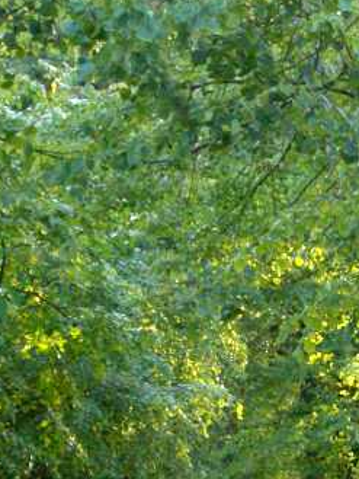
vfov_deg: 10.9
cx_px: 147
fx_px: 2487
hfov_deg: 8.3
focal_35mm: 180
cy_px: 411
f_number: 3.9
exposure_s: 1/60
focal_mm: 12.2
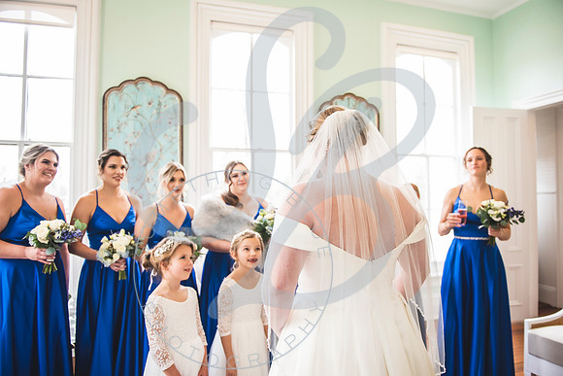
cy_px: 188
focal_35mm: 25
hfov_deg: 71.0
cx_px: 289
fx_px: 394
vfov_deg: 50.9
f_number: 2.8
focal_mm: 24
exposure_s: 1/125
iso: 400
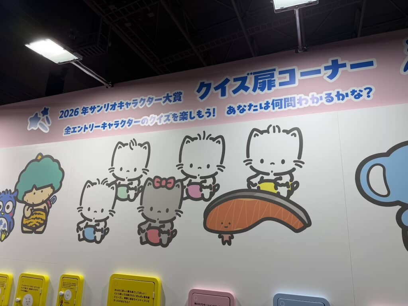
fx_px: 283
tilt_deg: +16.7
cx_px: 204
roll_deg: -2.4
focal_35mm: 24
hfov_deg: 71.6
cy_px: 153
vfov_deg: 56.8
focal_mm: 6.76
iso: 64
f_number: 1.78
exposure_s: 1/294
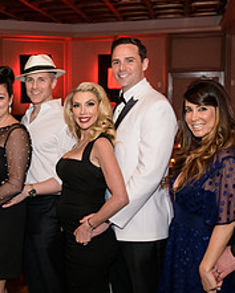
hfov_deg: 24.4
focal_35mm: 59
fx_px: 513
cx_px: -11
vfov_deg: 31.9
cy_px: 157
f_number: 3.2
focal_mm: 24
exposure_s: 1/125
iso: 1600
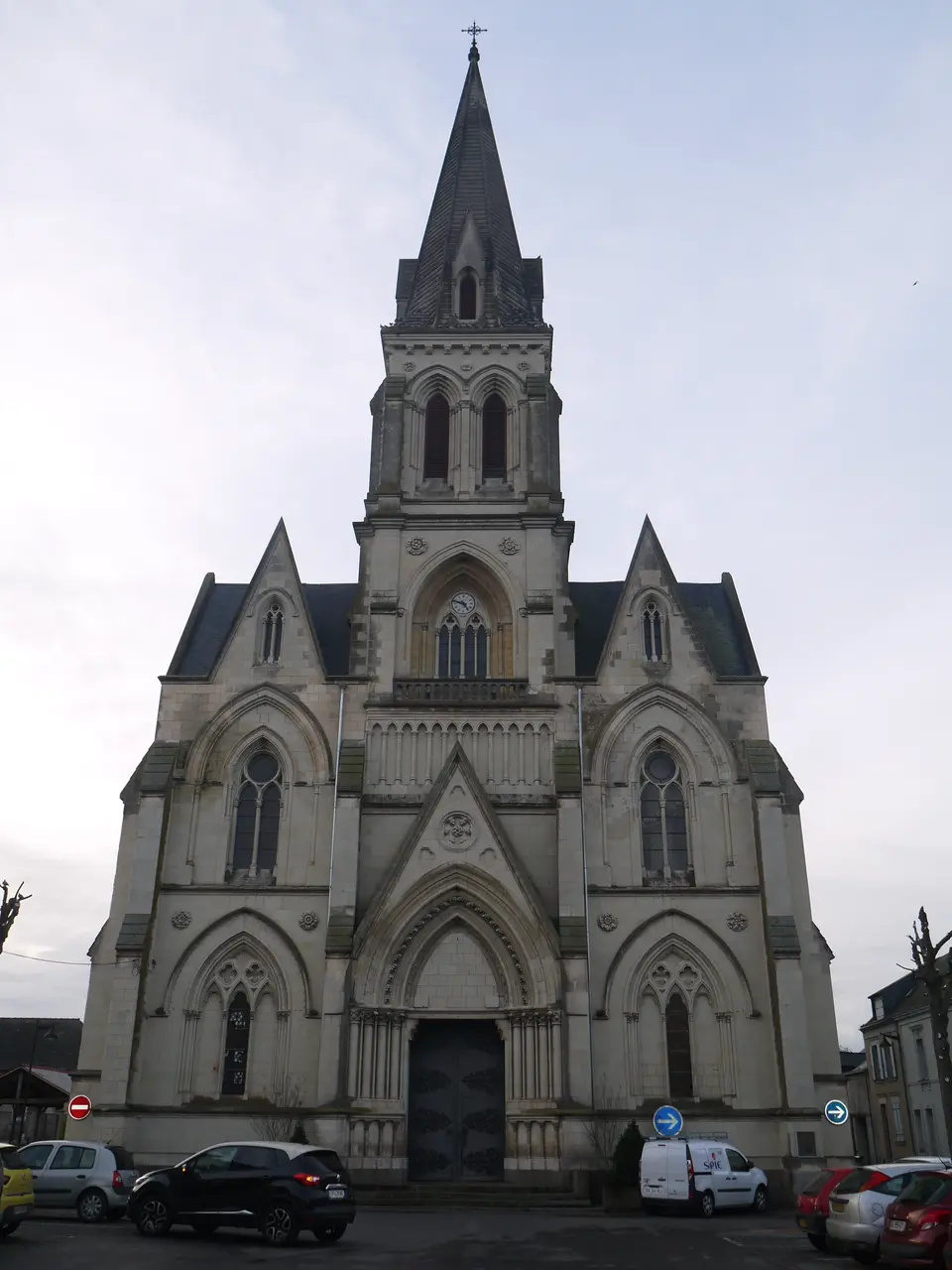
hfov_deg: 46.8
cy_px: 635
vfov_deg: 60.0
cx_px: 476
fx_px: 1100
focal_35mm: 30
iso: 160
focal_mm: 15
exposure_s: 1/160
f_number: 5
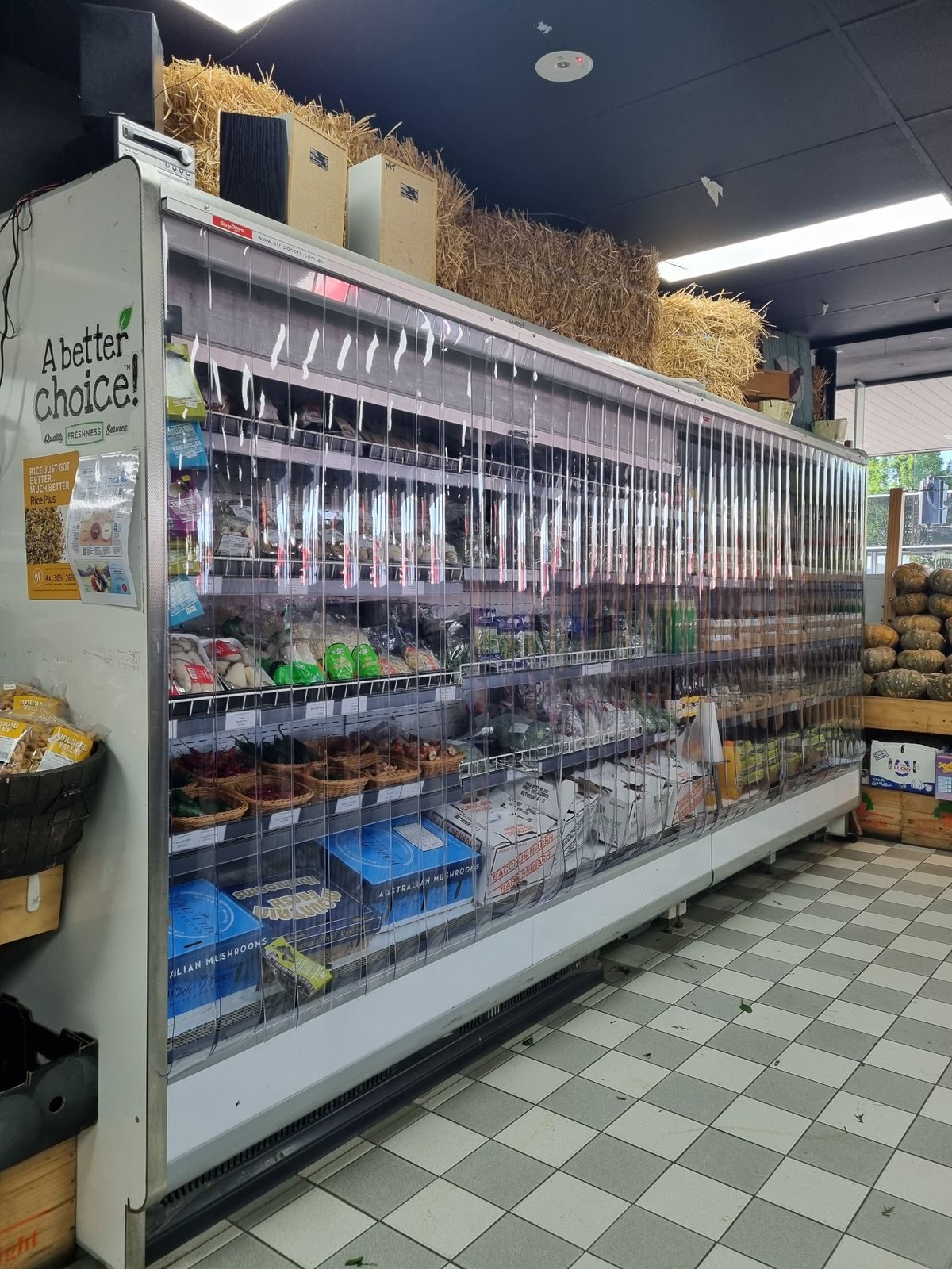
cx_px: 476
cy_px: 634
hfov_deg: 53.1
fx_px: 953
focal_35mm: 26
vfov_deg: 67.3
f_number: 1.8
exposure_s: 1/100
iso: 200
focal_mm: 5.4
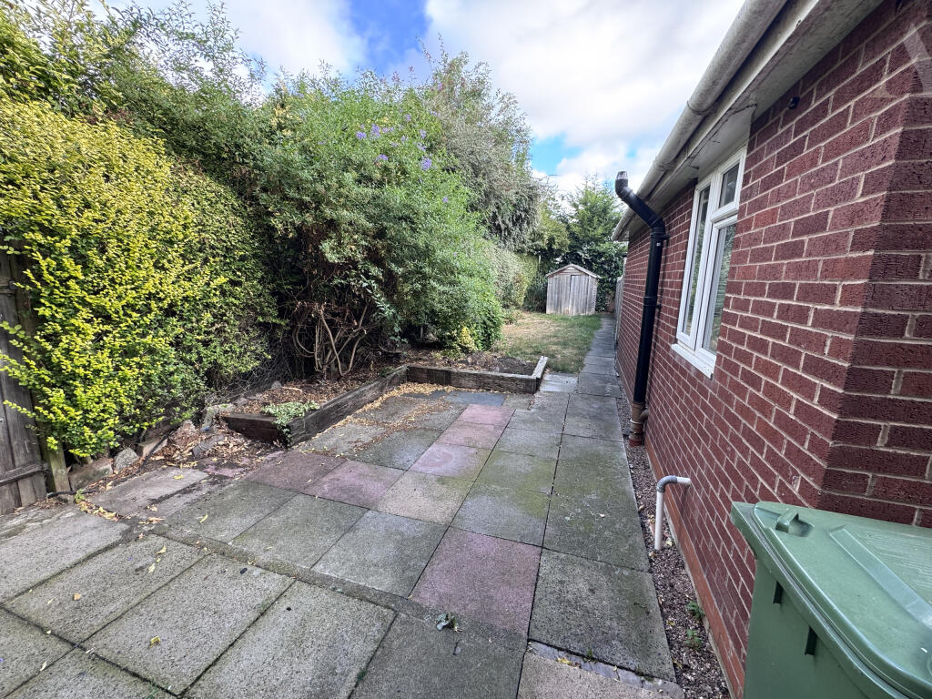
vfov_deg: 85.7
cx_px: 466
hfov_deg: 102.1
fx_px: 377
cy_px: 350
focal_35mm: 14
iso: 50
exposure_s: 1/99
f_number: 2.2
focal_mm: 2.22
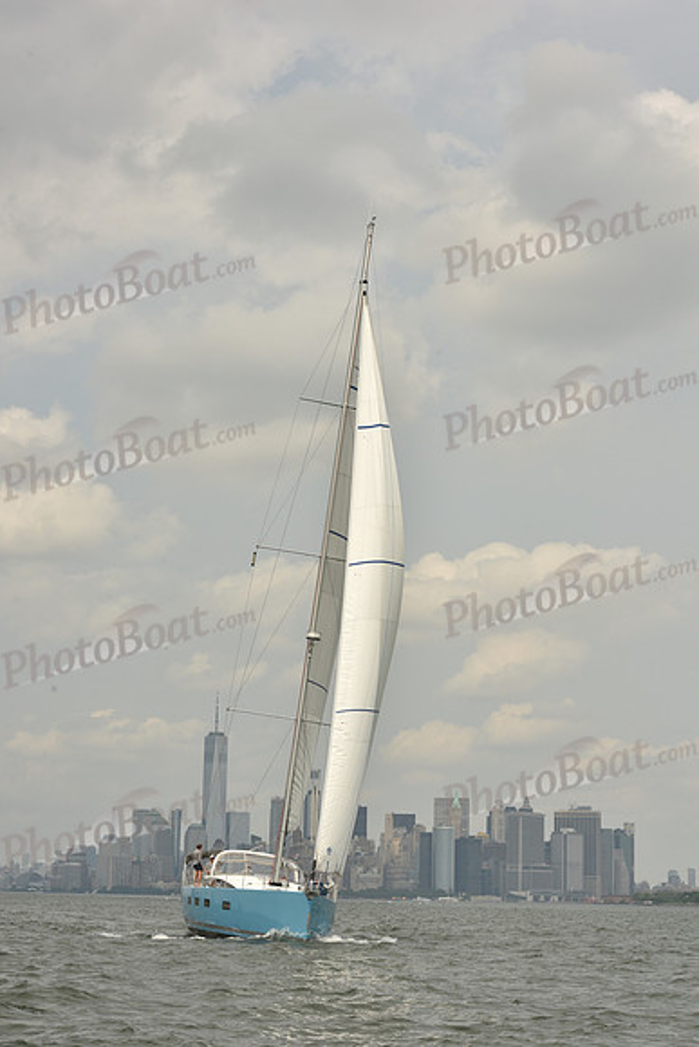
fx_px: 2037
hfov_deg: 19.5
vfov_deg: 28.8
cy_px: 524
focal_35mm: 70
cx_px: 350
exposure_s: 1/640
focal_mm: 70
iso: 250
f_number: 11
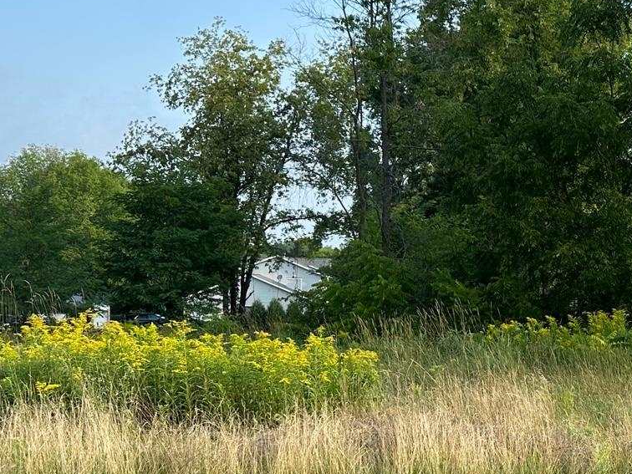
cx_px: 681
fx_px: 1168
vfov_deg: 22.9
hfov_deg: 27.8
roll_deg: -1.2
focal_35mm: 64
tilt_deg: +0.4
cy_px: 287
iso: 80
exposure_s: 1/1916
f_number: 1.78
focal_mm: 6.86
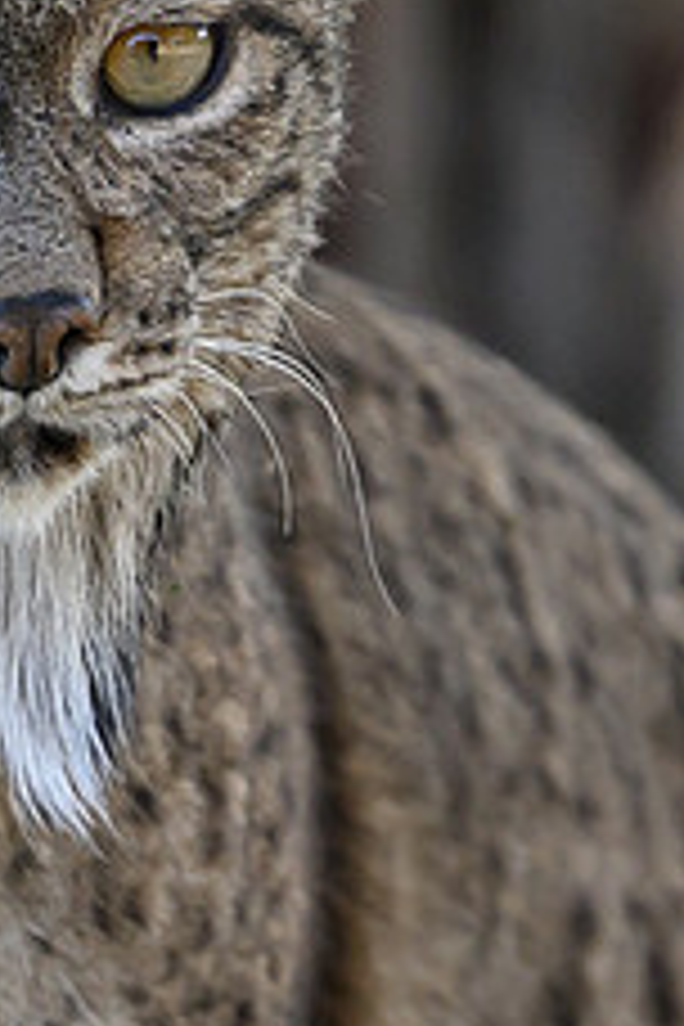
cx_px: -602
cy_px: 535
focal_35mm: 2473
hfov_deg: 0.6
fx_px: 70475
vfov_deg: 0.8
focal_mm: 560
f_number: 4
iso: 1400
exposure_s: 1/2000
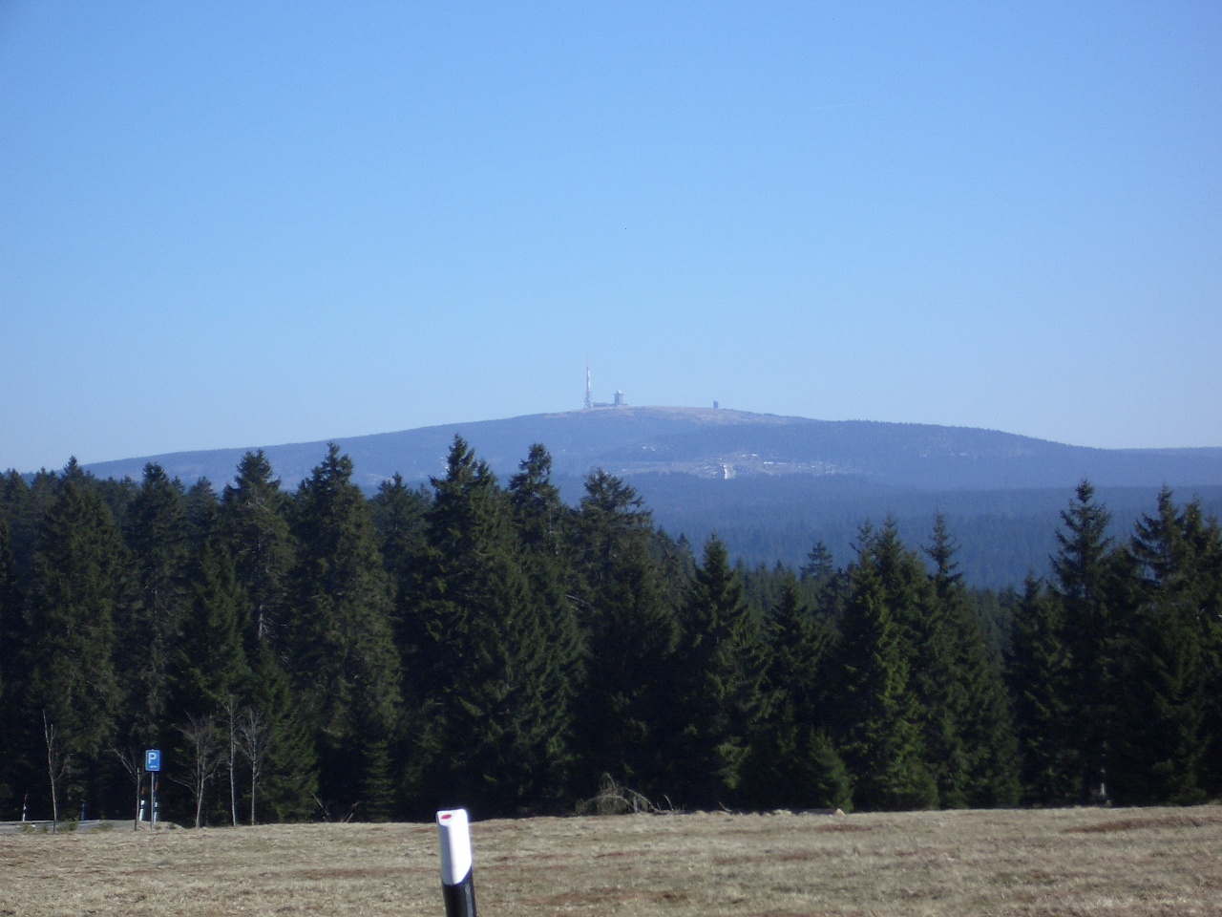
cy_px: 458
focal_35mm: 105
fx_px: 3707
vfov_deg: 14.1
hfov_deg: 18.7
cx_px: 611
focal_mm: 17.4
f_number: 4.8
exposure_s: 1/400
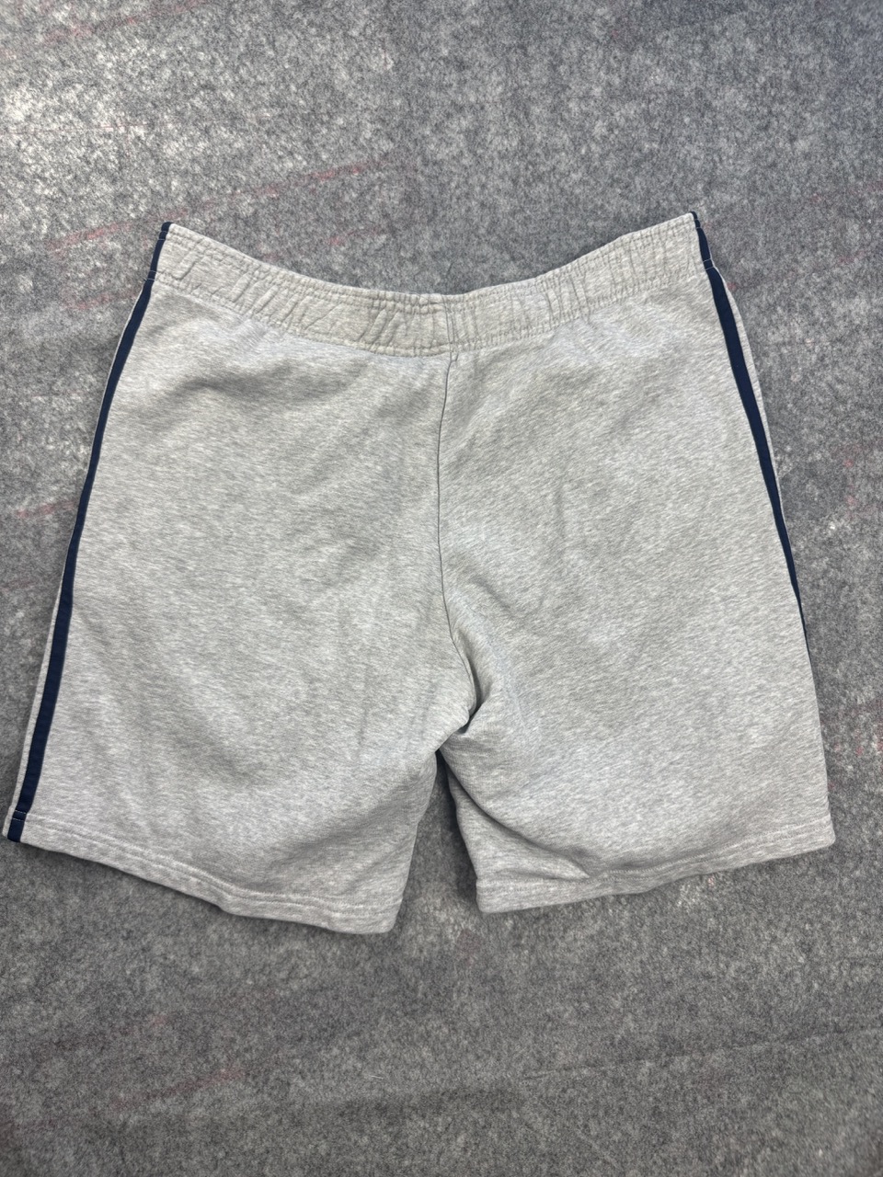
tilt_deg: -64.8
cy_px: 588
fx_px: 816
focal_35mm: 24
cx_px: 442
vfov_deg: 71.6
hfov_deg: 56.8
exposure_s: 1/100
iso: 50
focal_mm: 6.76
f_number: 1.78
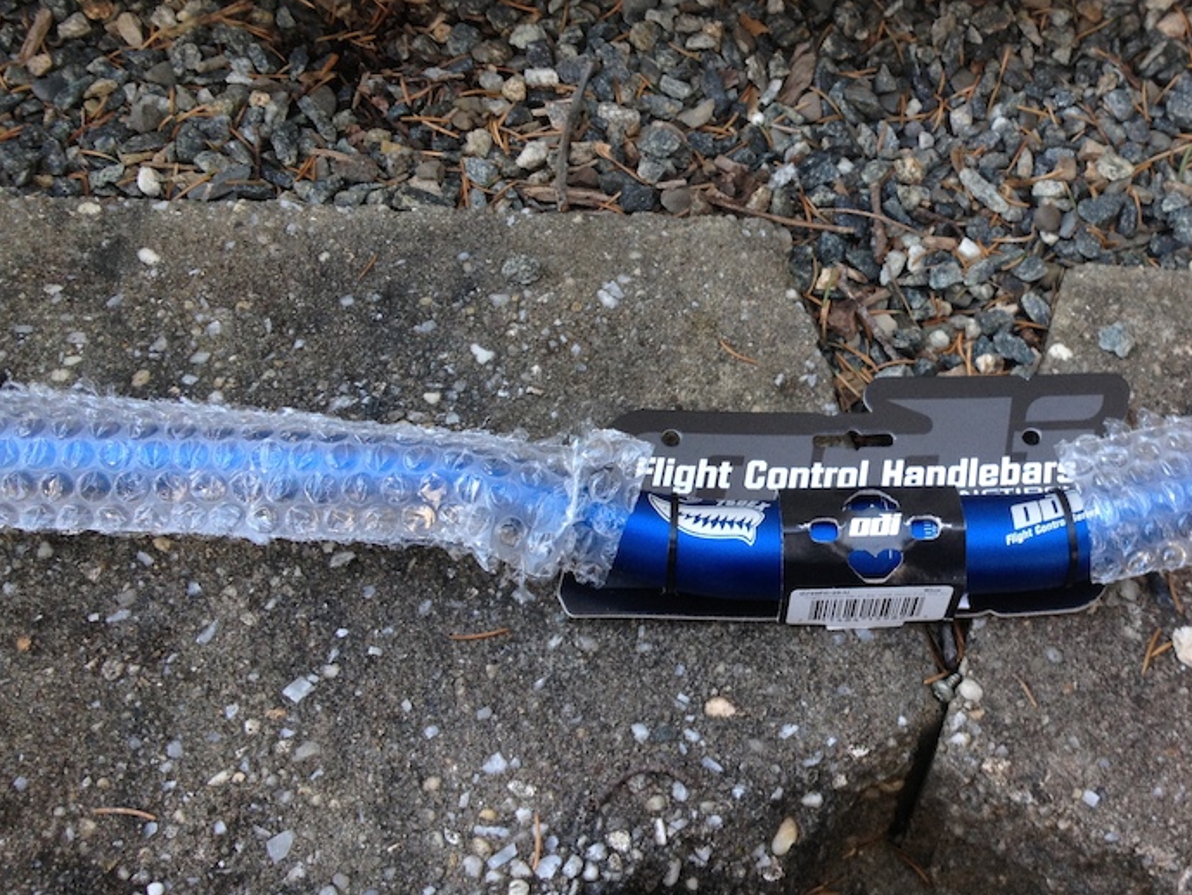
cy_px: 324
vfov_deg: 27.9
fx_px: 1791
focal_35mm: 52
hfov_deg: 36.2
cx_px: 848
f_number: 2.4
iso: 50
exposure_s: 1/40
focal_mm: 4.28
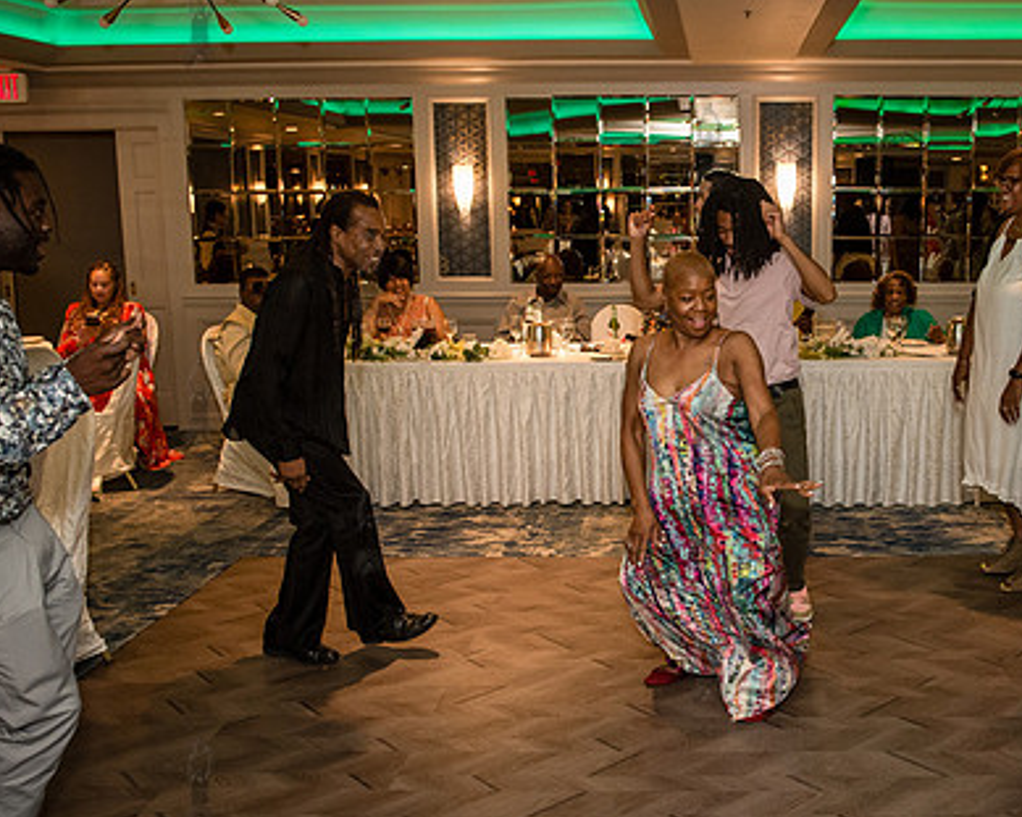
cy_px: 401
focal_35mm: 39
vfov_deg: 38.2
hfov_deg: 45.9
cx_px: 707
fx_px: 1179
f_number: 3.5
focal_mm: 26
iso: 1600
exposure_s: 1/160
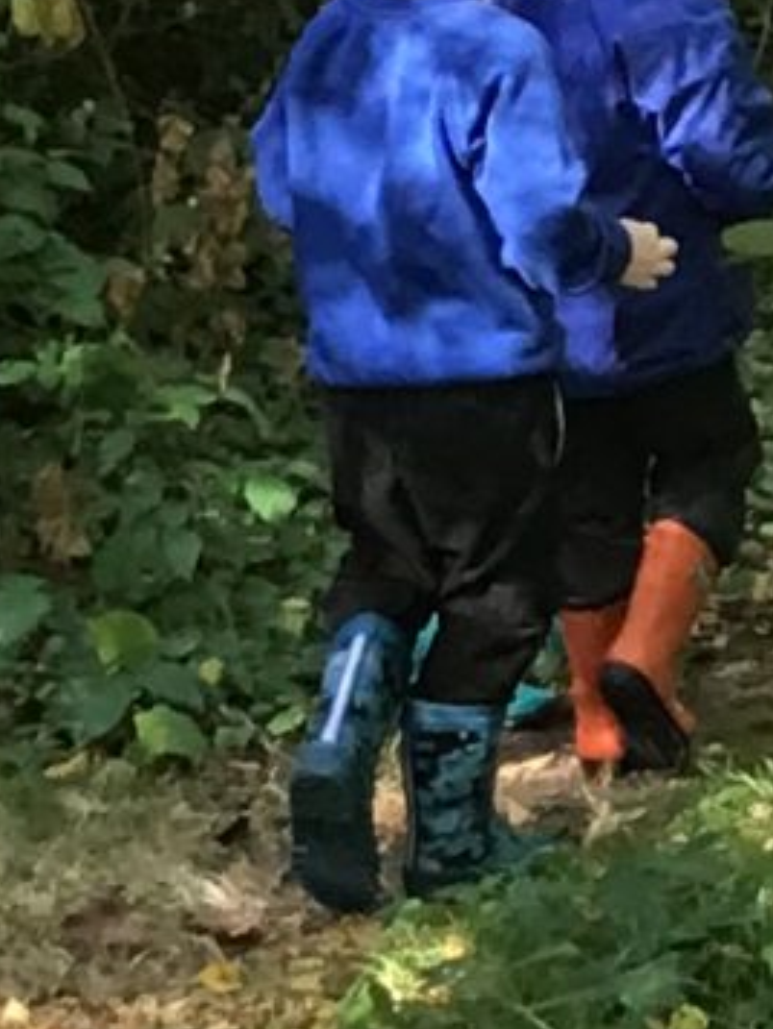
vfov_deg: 8.9
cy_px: 329
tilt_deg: -11.3
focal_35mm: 222
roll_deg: +2.6
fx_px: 6606
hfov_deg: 6.7
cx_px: 614
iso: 64
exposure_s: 1/33
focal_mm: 3.3
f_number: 2.4
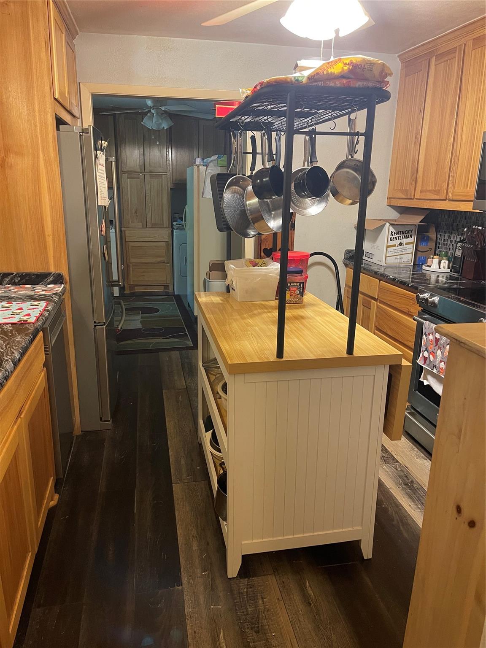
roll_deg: -1.6
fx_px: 468
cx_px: 243
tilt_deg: -13.9
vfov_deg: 69.4
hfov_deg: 54.9
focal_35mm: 25
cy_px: 324
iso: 400
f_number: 1.6
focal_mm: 5.1
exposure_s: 1/40
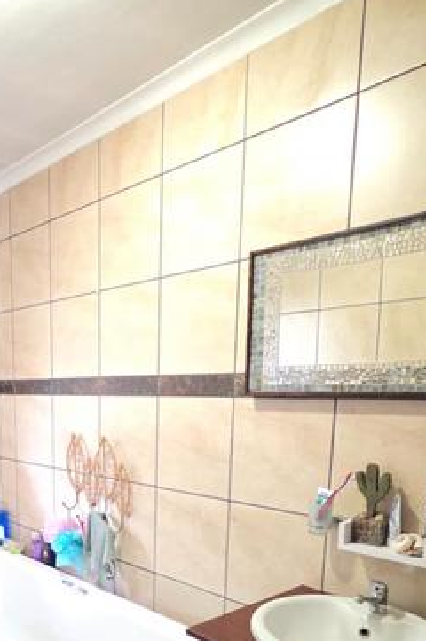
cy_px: 490
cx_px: 76
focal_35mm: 30
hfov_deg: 41.4
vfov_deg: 58.4
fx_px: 533
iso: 2500
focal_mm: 2.2
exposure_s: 1/25
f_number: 1.9
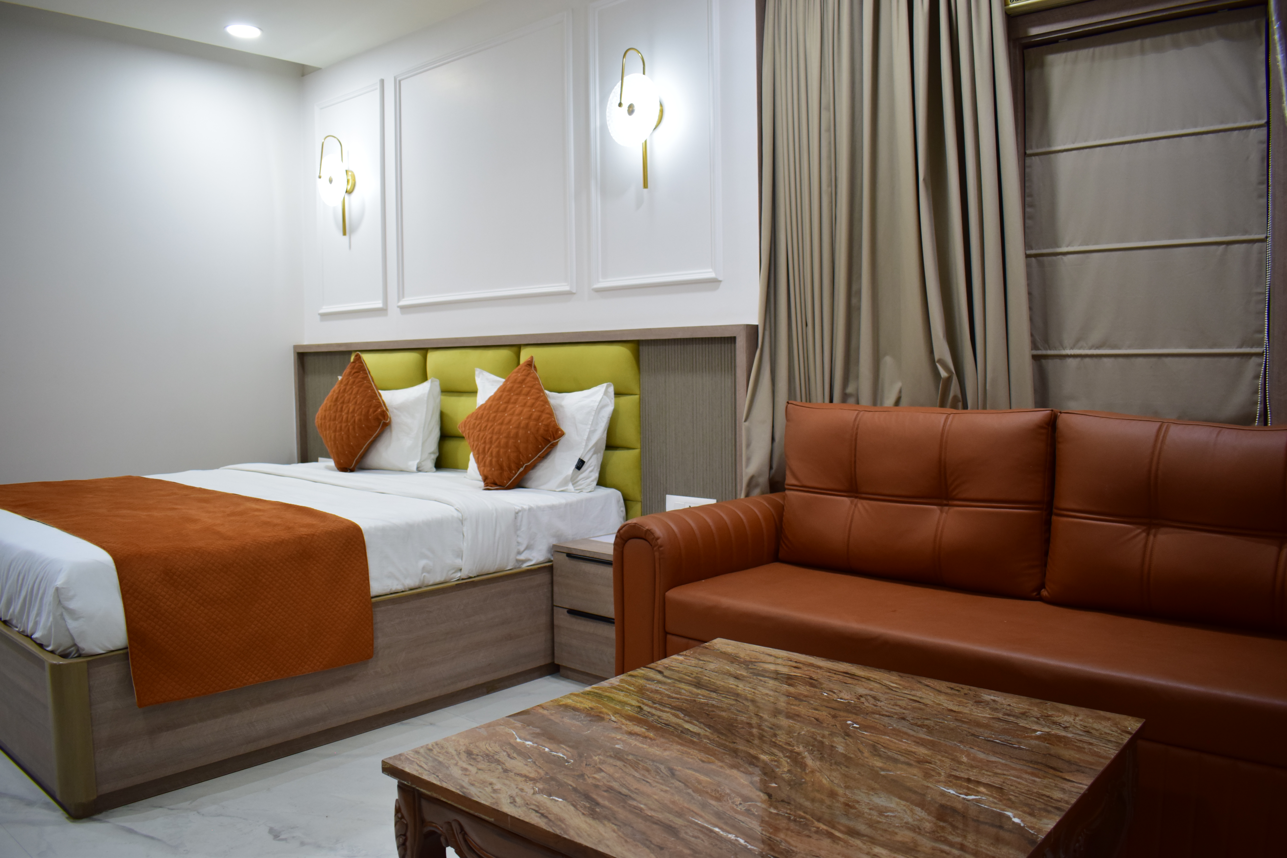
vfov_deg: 47.9
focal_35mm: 27
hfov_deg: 67.4
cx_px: 644
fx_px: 965
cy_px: 429
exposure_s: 1/60
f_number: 3.5
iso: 640
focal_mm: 18
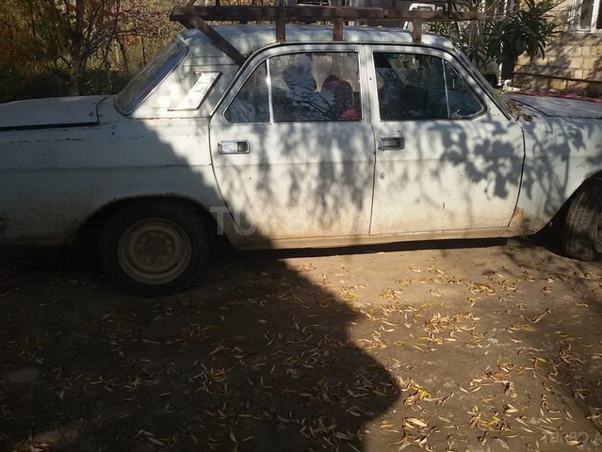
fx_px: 557
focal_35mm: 32
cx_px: 306
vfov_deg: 44.2
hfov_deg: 56.8
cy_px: 221
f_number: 2.4
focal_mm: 2.93
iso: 40
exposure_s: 1/764
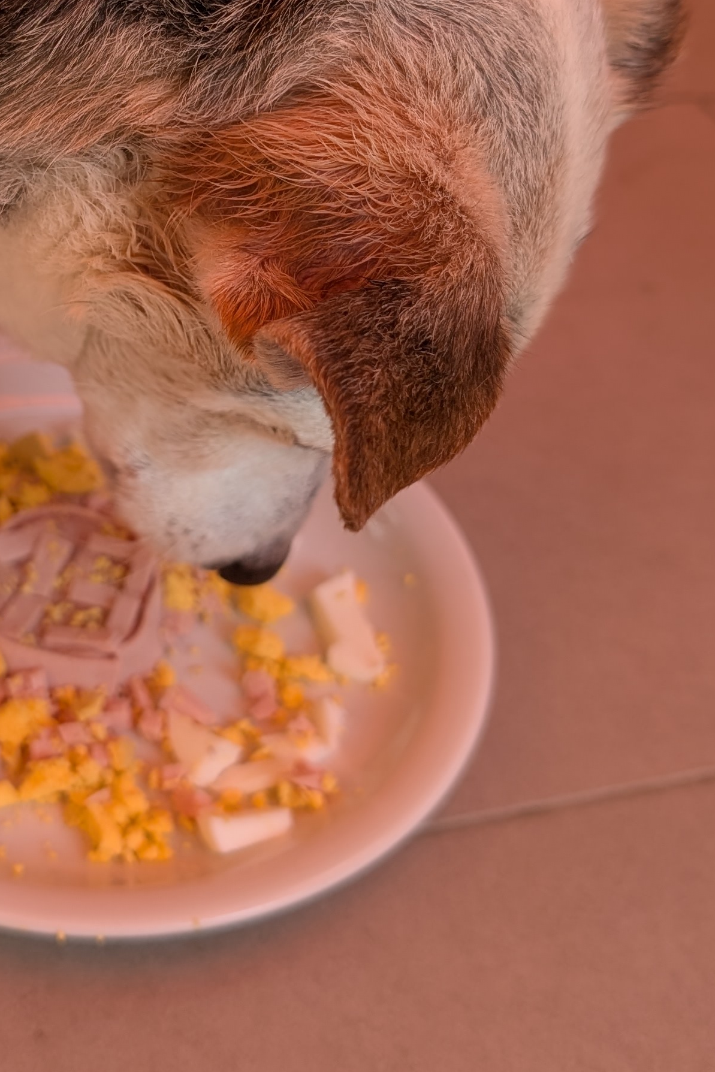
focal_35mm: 57
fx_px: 1698
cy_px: 369
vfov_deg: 34.8
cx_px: 67
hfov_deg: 23.1
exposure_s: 1/198
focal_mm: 6.9
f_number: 1.68
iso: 21
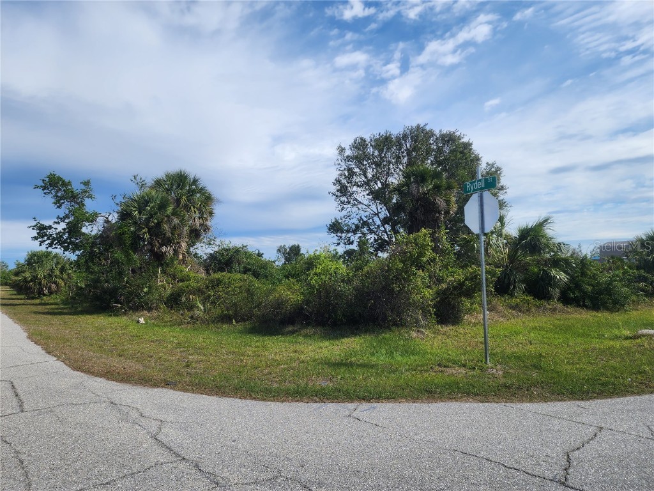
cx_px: 327
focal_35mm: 23
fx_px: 435
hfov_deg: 73.9
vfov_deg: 58.9
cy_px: 246
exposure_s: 1/1453
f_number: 1.8
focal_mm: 6.4
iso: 12
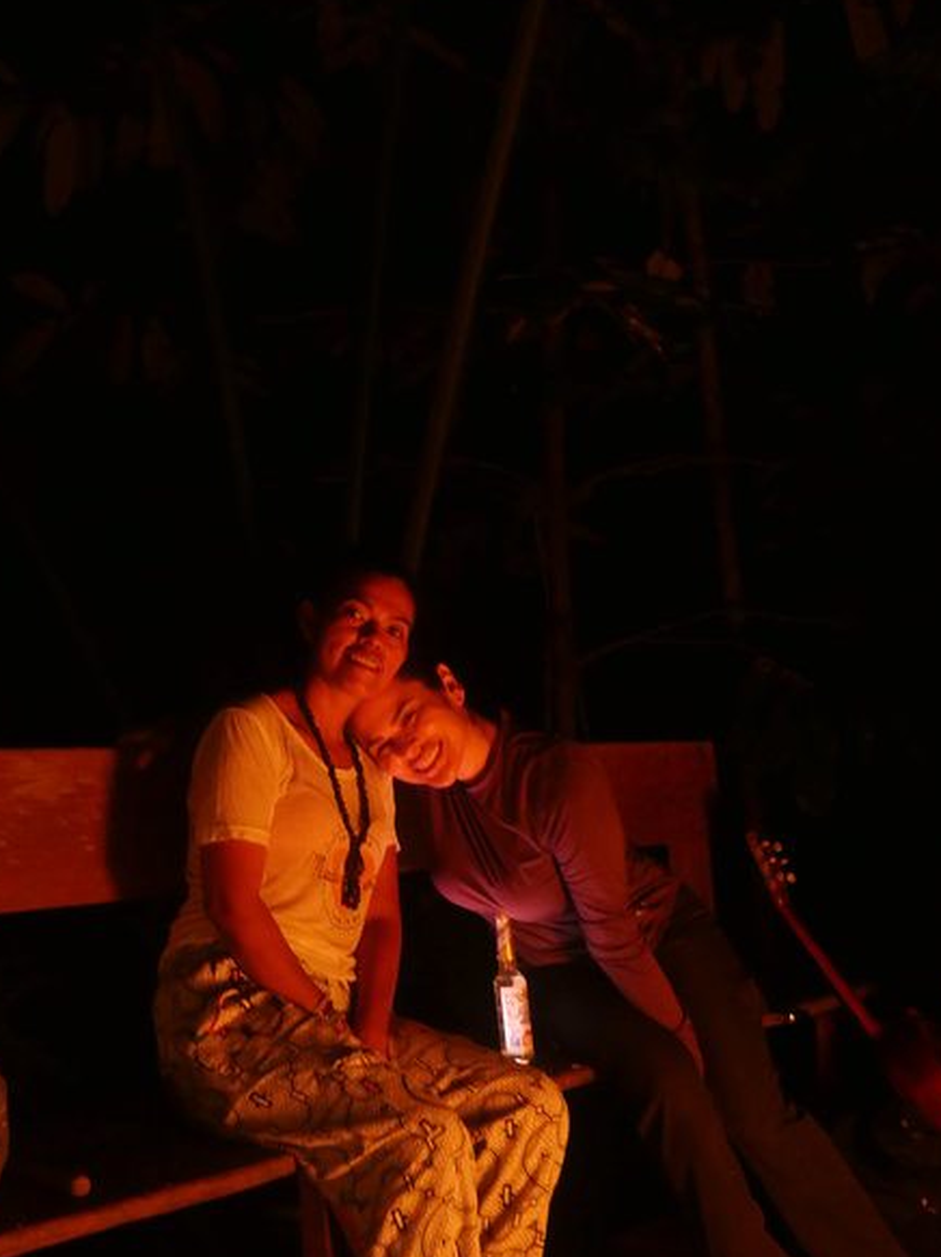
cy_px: 765
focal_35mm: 44
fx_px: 1596
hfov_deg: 32.7
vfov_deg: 42.7
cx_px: 373
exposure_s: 1/8
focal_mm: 16
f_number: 2.8
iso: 3200
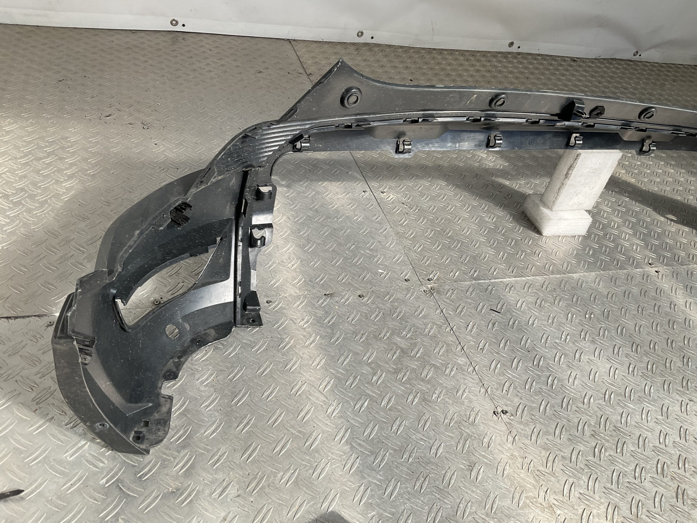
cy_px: 262
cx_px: 348
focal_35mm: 29
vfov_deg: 48.2
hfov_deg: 61.7
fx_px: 584
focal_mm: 3
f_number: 1.8
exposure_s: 1/524
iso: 16
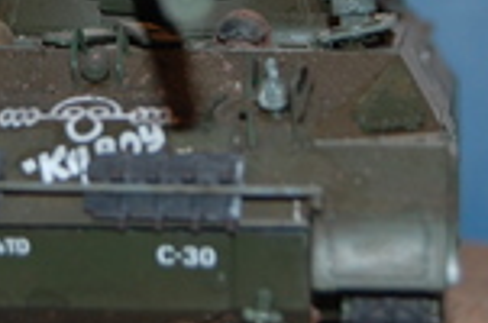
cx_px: 58
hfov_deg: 10.8
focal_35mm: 189
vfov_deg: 7.2
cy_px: 0
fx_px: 2557
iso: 200
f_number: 5
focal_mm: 38
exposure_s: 1/500
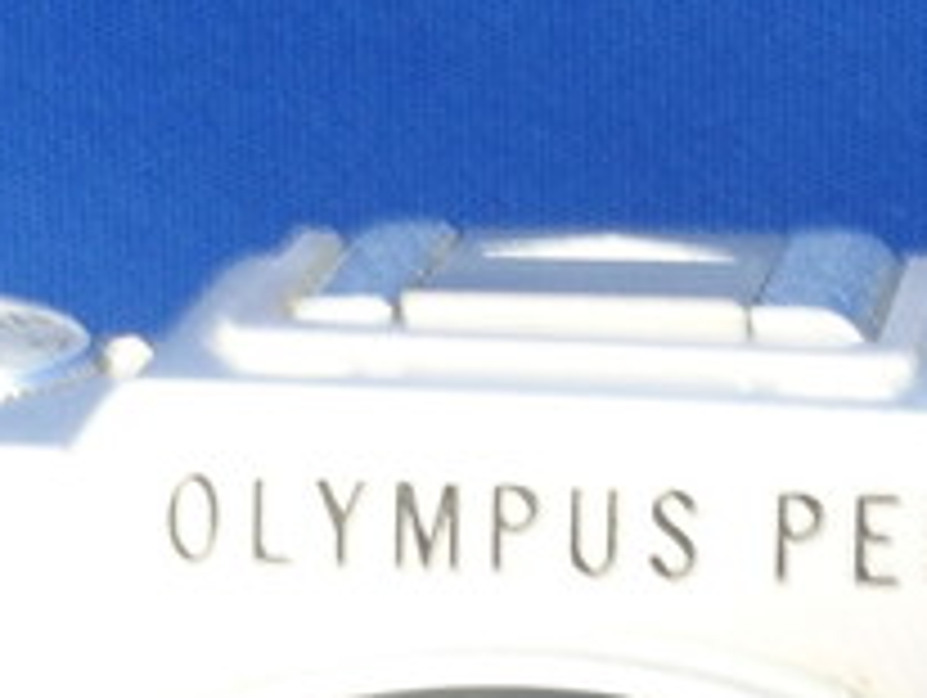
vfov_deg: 6.6
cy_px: 1324
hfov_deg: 8.9
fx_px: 5925
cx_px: 338
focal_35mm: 221
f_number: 8
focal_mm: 8.1
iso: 100
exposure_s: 2
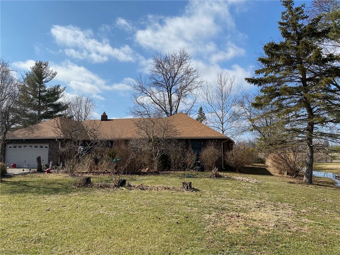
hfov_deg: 67.3
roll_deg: -0.1
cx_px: 170
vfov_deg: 53.1
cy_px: 128
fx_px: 255
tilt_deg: +5.0
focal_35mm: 26
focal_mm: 4.25
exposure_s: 1/3610
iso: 32
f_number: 1.8
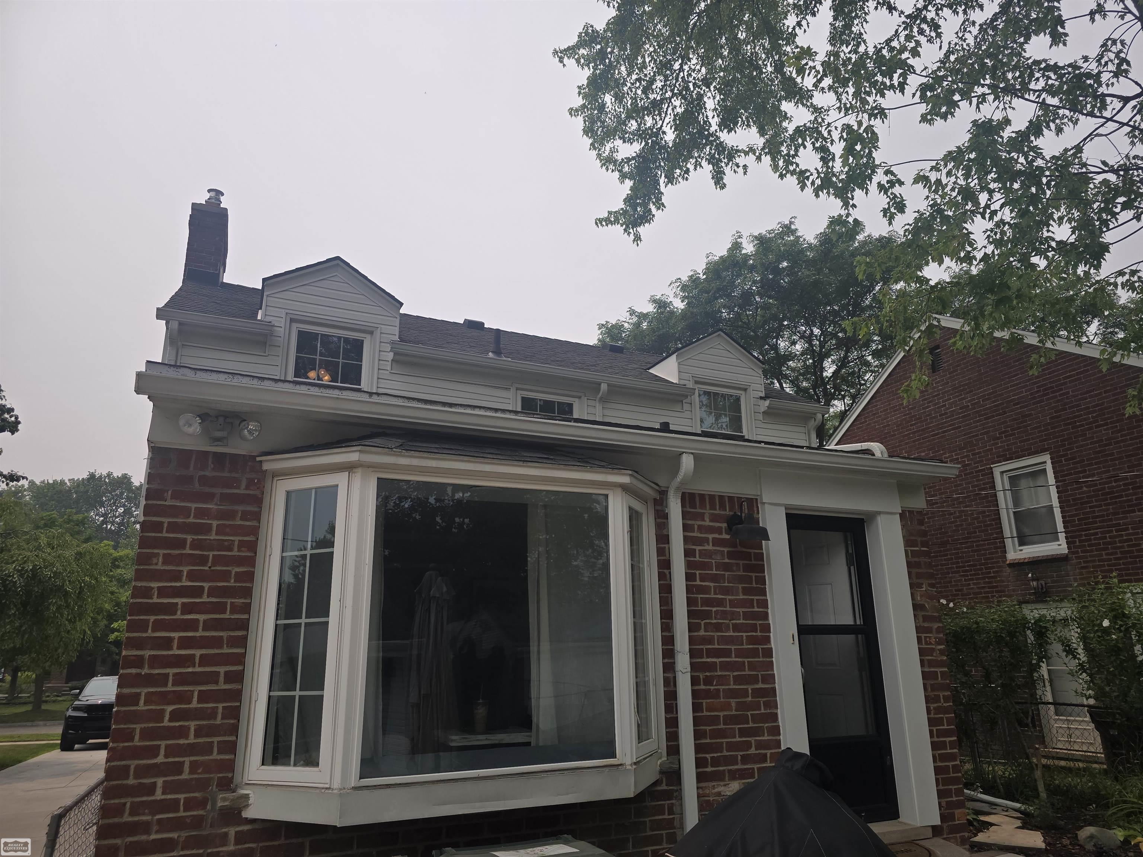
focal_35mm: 23
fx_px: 759
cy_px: 428
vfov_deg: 58.9
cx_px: 572
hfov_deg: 73.9
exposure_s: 1/1163
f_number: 1.7
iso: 12
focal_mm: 6.3
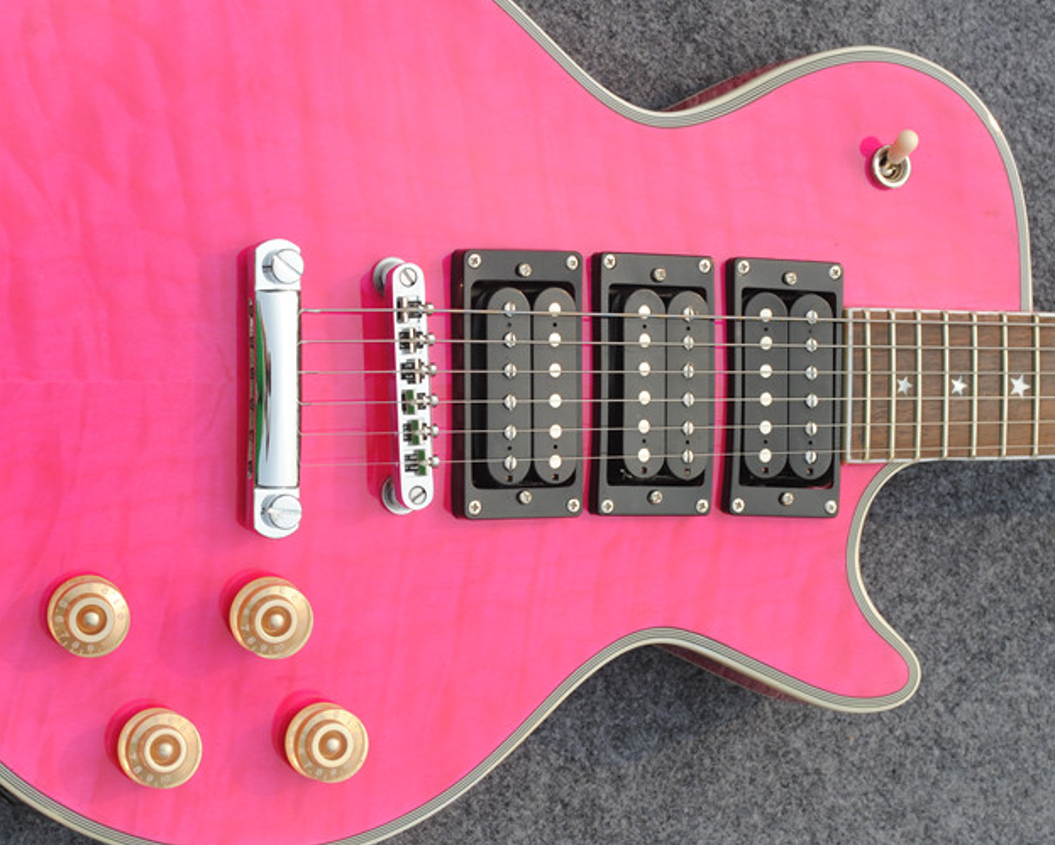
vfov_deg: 14.8
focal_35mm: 104
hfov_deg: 18.4
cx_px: 471
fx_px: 3249
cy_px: 380
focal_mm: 46
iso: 100
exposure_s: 1/200
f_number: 7.1
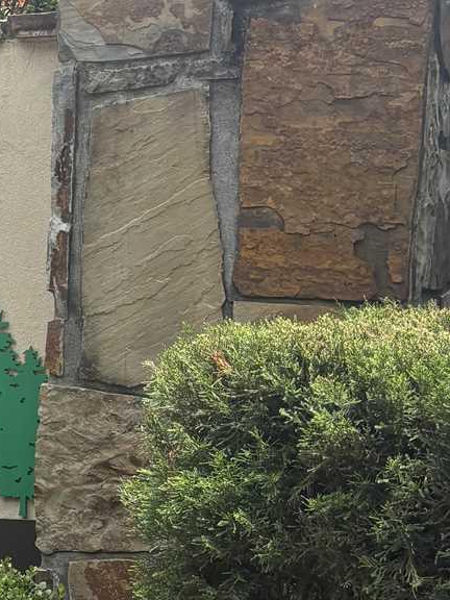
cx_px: -399
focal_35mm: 104
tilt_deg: -8.4
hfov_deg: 12.7
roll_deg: -3.4
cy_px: 450
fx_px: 1803
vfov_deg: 18.8
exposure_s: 1/1178
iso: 50
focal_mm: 5.96
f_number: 1.6
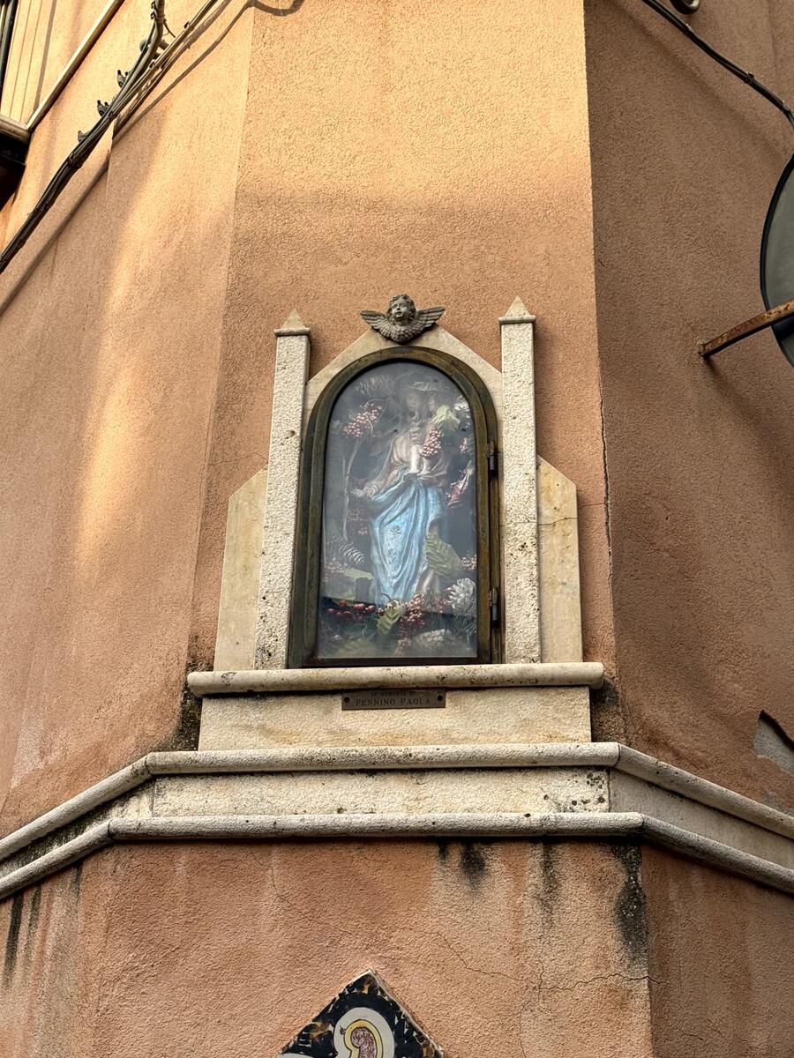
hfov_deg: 30.3
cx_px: 397
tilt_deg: +26.6
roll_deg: -2.2
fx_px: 1468
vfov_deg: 39.7
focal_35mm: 48
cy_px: 529
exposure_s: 1/975
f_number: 1.78
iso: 64
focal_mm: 6.76
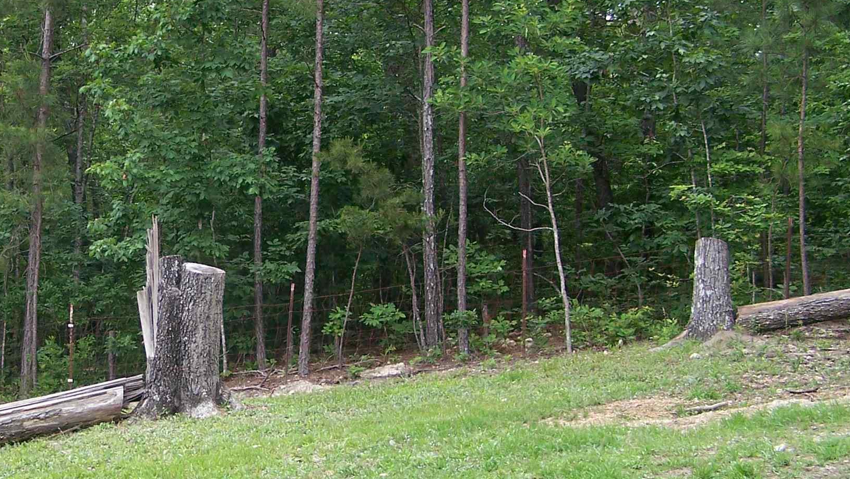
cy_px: 241
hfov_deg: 28.8
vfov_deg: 16.8
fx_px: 1623
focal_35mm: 72
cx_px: 200
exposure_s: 1/125
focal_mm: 6.3
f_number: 2.8
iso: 80
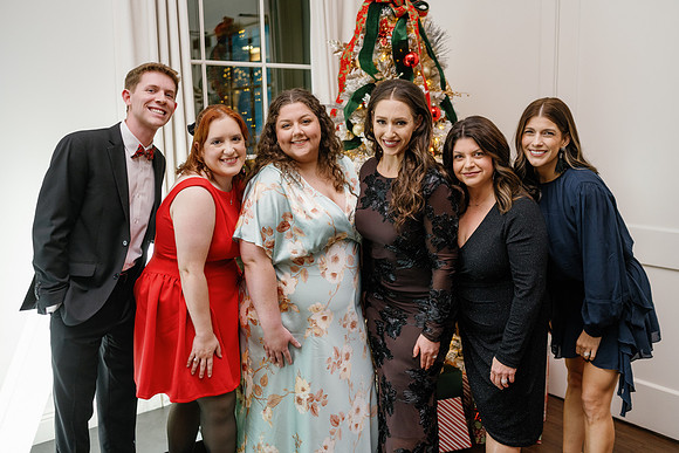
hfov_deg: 54.4
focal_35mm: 35
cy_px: 226
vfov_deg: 37.9
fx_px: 660
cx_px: 340
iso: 800
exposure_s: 1/125
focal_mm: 35
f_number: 2.8
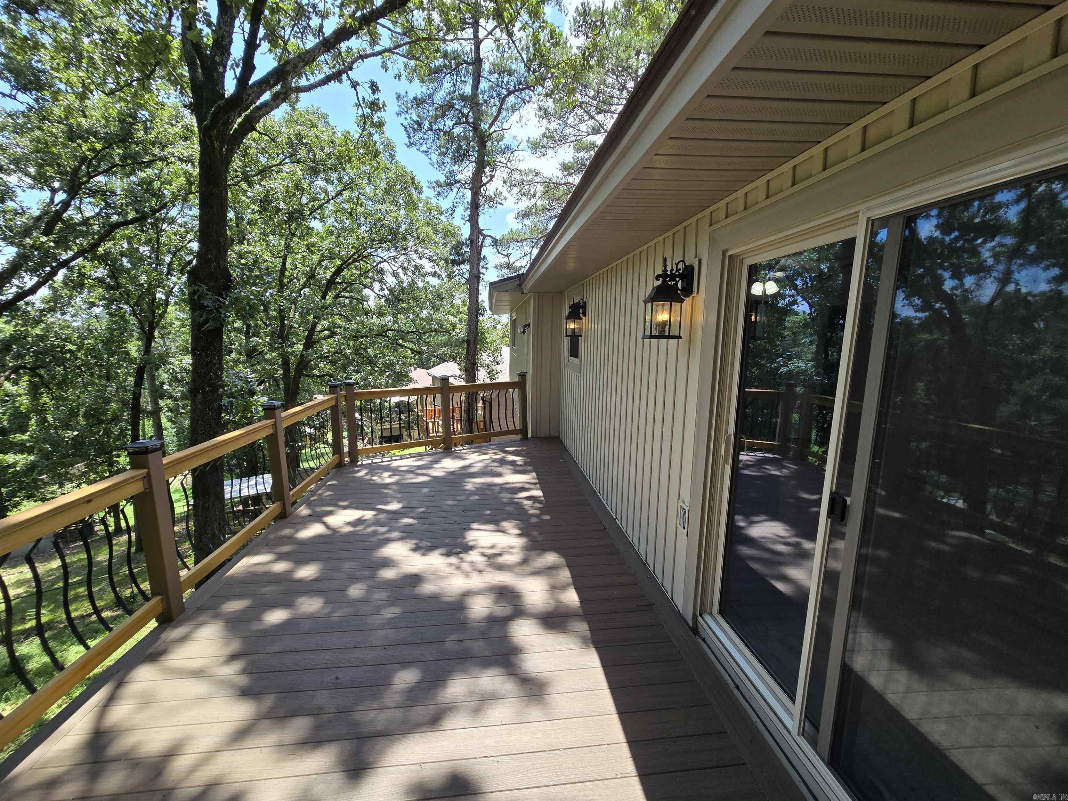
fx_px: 401
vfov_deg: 89.9
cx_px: 534
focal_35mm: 13
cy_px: 400
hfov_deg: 106.2
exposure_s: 1/583
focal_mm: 2.2
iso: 50
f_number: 2.2
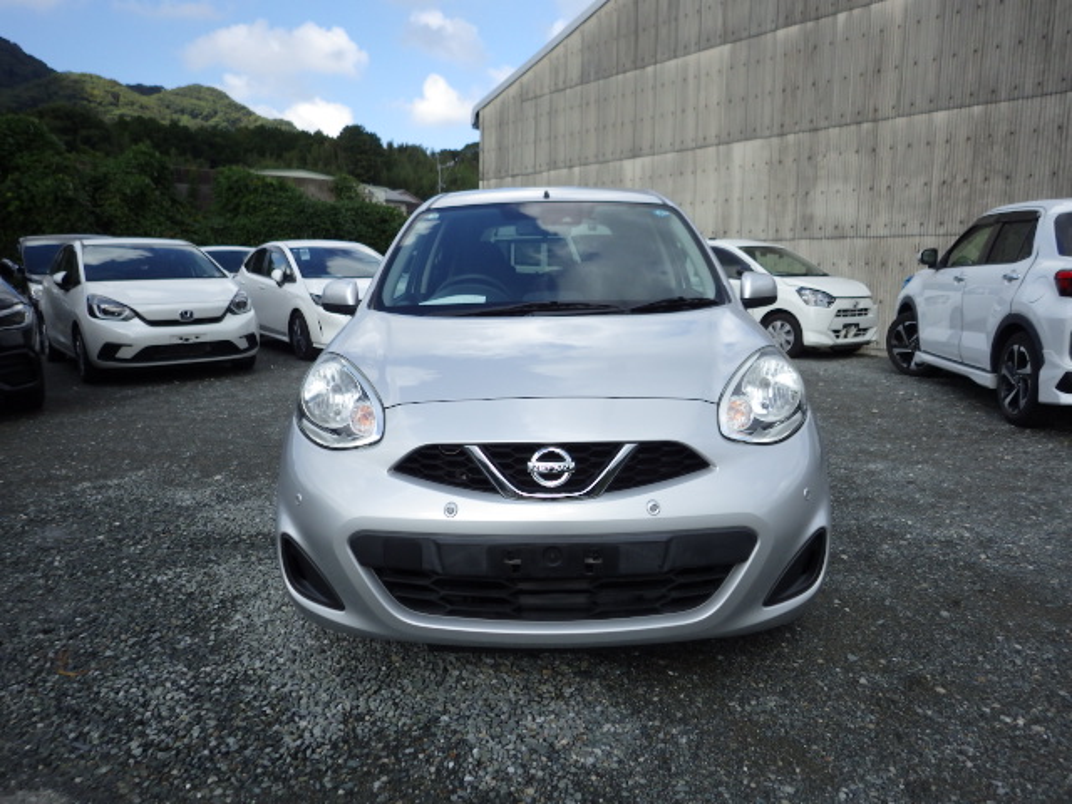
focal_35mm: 25
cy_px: 402
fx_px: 774
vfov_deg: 54.9
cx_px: 536
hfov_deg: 69.4
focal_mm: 4.5
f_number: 2.8
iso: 125
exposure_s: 1/1250
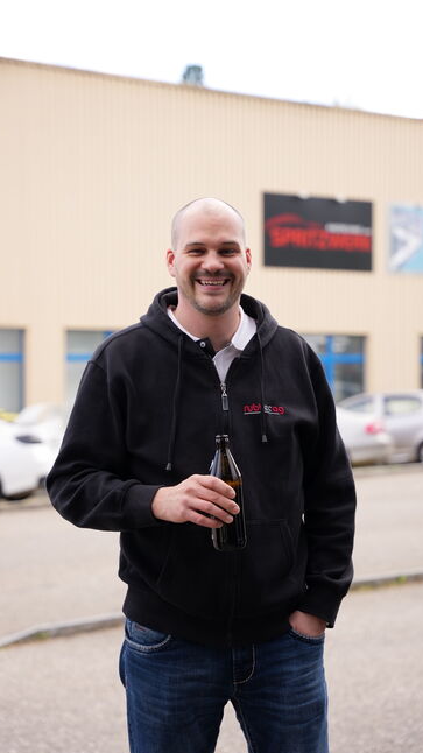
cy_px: 381
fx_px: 1497
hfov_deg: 16.1
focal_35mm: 75
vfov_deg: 28.2
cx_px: 220
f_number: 2.8
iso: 160
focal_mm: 70
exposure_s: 1/500
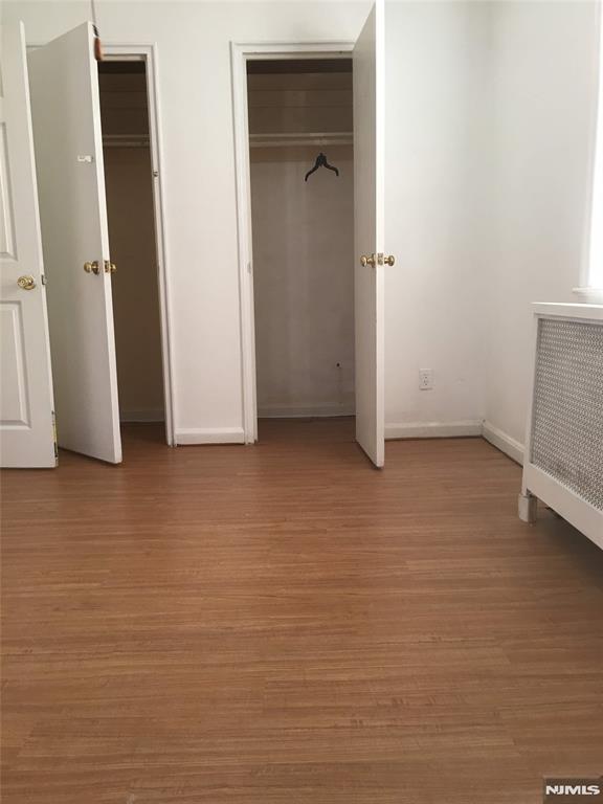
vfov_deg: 61.7
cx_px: 302
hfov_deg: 48.2
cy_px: 402
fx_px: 674
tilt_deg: -8.1
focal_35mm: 29
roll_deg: +1.1
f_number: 2.2
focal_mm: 4.15
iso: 25
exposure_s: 1/15
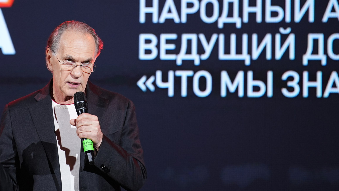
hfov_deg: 5.8
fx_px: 3353
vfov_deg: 3.3
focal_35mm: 373
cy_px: 32
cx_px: 89
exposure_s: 1/320
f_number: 2.8
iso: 800
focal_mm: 200
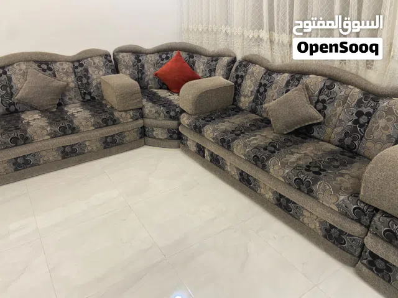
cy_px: 149
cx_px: 199
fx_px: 299
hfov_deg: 67.3
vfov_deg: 53.1
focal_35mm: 26
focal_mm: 4.25
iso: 100
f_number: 1.8
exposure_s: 1/50
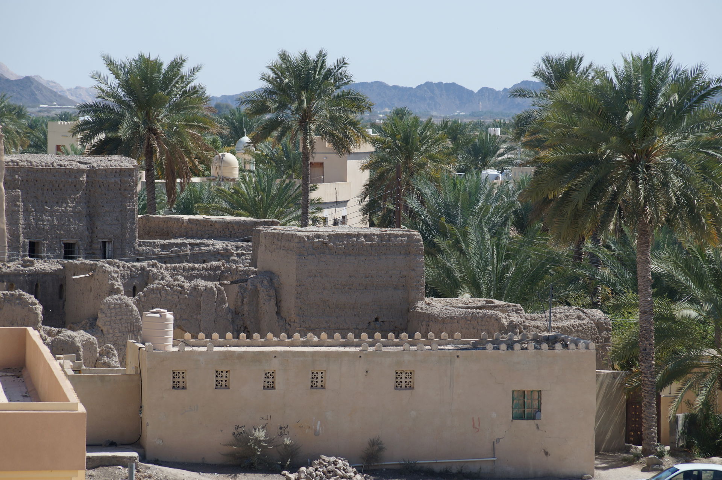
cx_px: 361
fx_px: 4057
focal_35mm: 202
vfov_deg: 6.8
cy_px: 240
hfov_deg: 10.2
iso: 100
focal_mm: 135
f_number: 7.1
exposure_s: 1/400
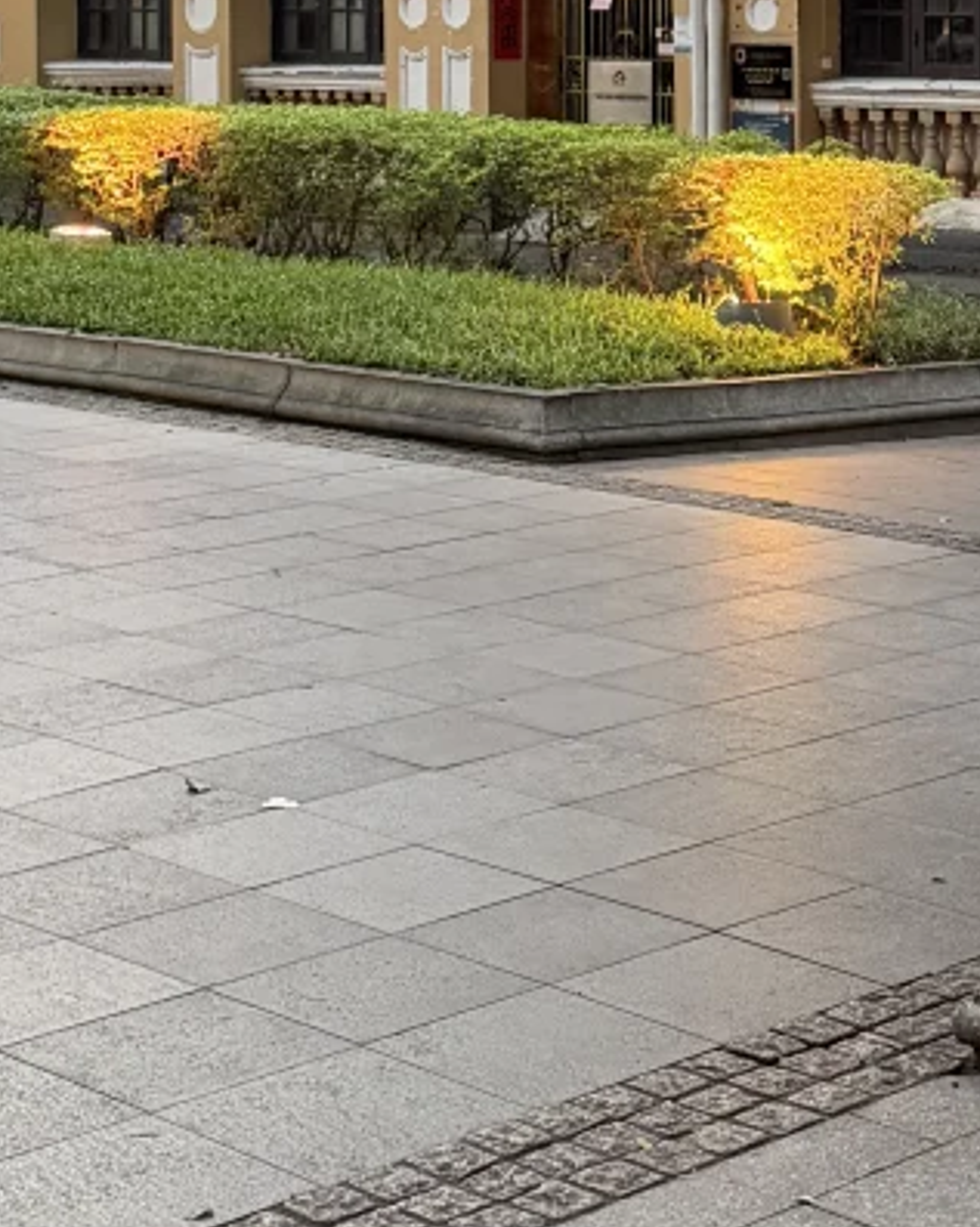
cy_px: -12
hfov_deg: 18.0
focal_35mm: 85
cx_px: 677
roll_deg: -0.1
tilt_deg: -0.1
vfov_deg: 21.7
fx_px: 3085
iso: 800
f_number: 1.78
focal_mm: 6.76
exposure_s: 1/60
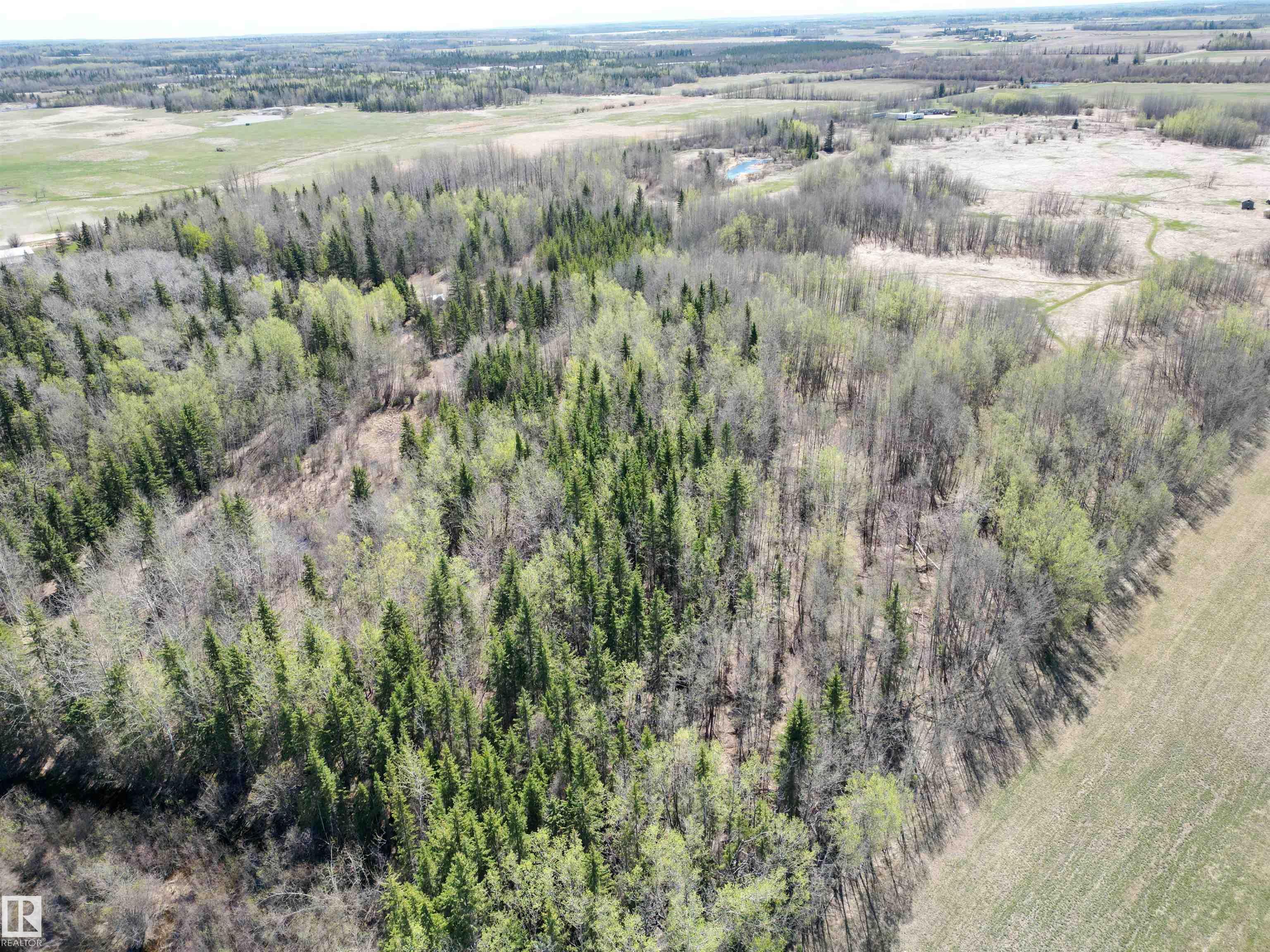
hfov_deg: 71.6
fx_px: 881
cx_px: 635
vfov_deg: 56.8
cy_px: 476
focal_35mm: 24
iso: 200
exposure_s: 1/1500
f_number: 1.7
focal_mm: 6.72
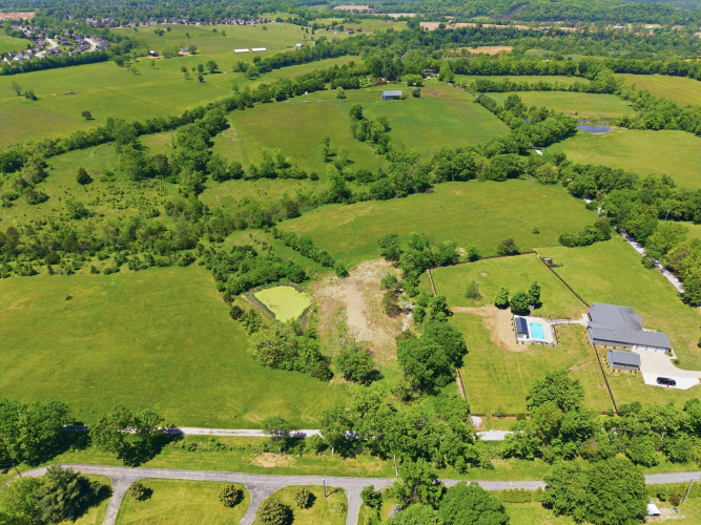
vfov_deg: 56.8
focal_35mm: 24
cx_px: 350
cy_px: 262
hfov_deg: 71.6
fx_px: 486
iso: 120
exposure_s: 1/3000
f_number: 1.8
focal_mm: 8.7
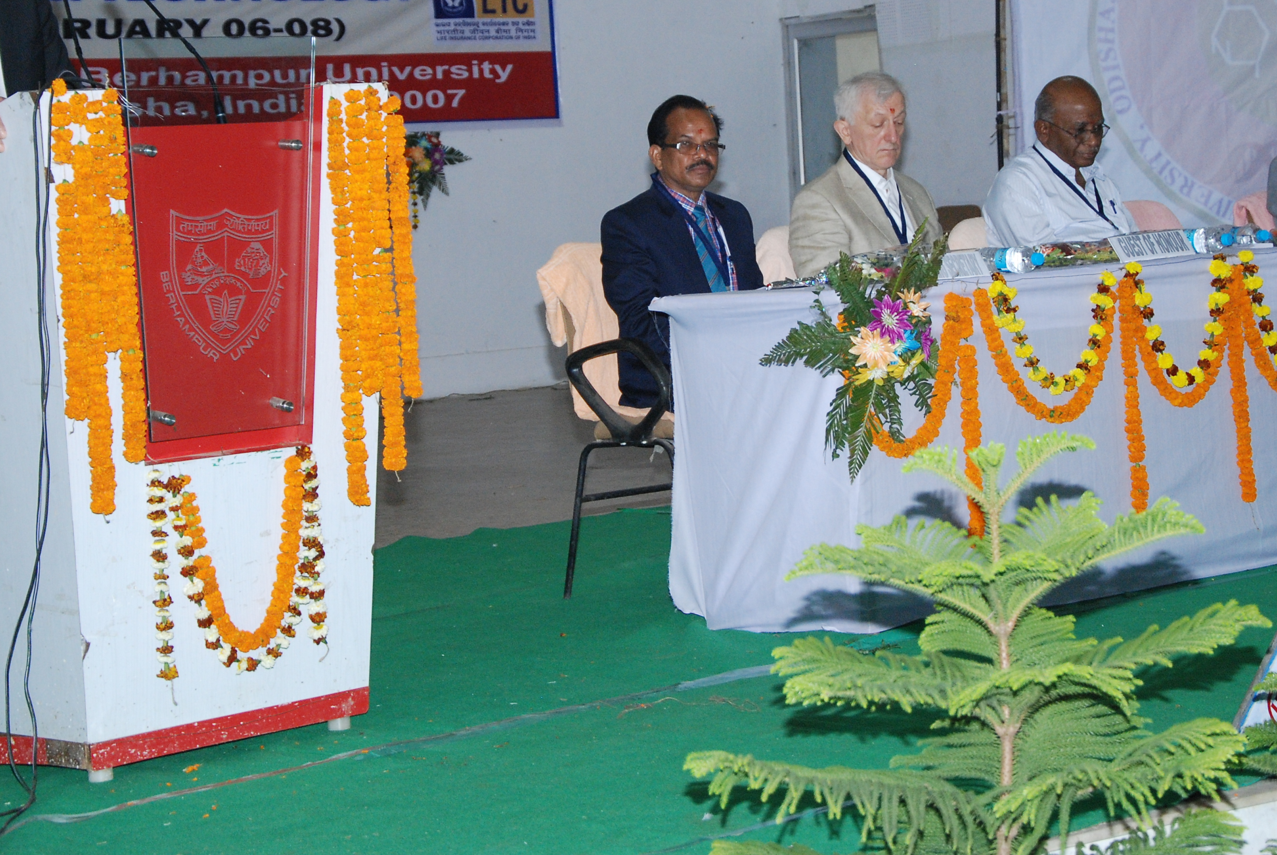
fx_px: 3090
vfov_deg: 15.7
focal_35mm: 87
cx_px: 691
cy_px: 246
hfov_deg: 23.3
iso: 800
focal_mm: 40
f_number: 5
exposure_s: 1/125
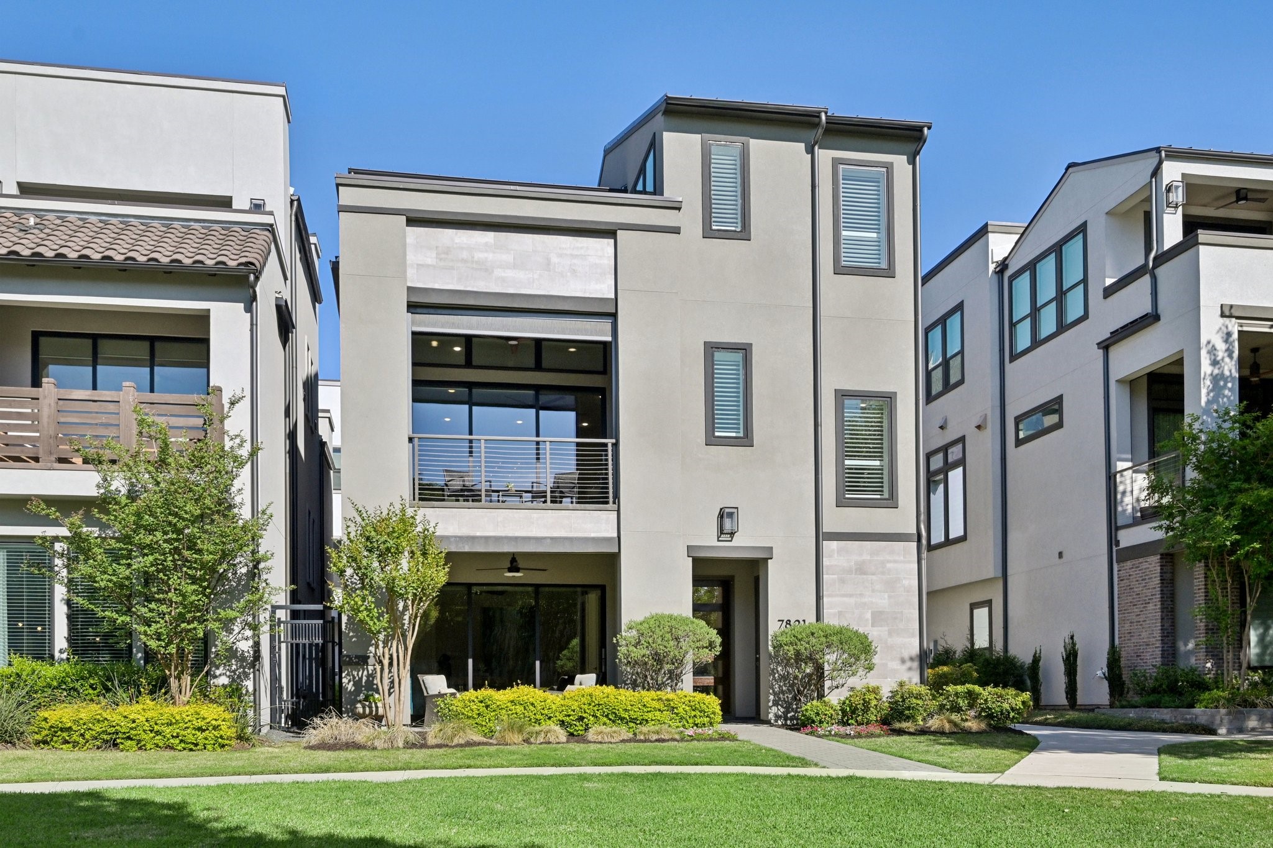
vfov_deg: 43.6
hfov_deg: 61.9
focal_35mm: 30
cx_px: 636
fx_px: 1061
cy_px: 424
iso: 400
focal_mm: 30
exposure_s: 1/1250
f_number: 8
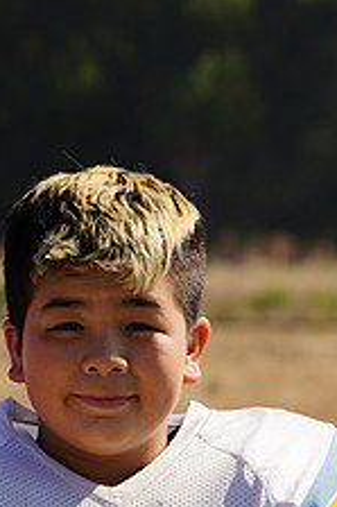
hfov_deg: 2.5
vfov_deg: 3.8
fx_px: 7622
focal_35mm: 542
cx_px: 68
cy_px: 600
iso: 100
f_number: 11
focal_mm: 209
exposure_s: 1/250
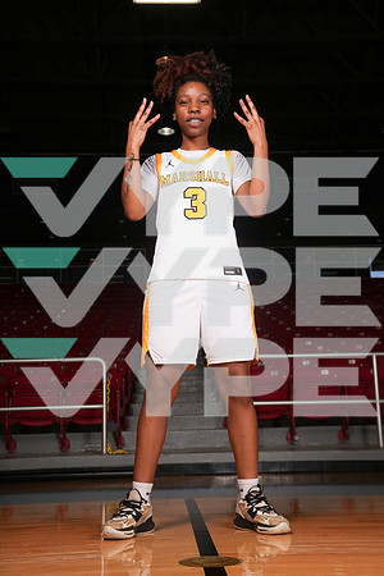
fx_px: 736
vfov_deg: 42.7
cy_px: 288
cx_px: 192
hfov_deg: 29.2
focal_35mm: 46
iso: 250
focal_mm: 46
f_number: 6.3
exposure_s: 1/200
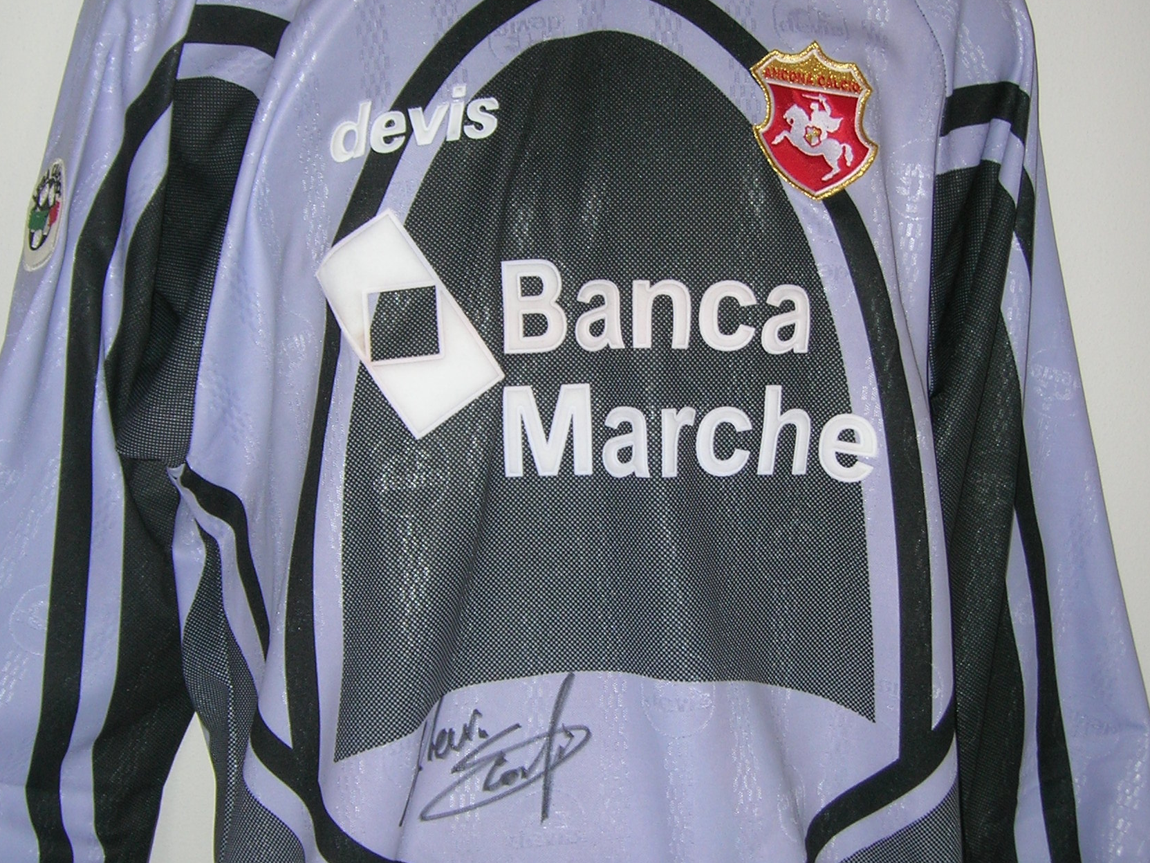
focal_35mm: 53
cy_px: 410
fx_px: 1761
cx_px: 564
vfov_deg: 27.5
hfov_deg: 36.2
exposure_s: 1/60.1
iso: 50
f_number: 2.9
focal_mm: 5.7
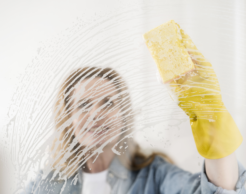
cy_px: 97
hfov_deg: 31.0
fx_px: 443
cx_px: 134
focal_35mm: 61
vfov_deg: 24.6
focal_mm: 55
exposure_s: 1/125
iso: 320
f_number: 3.2
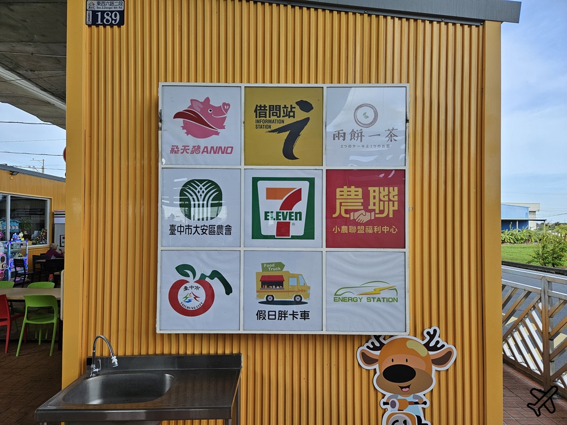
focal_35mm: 23
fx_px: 377
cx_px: 284
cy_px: 212
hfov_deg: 73.9
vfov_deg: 58.9
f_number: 1.8
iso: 32
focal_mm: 5.4
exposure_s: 1/532
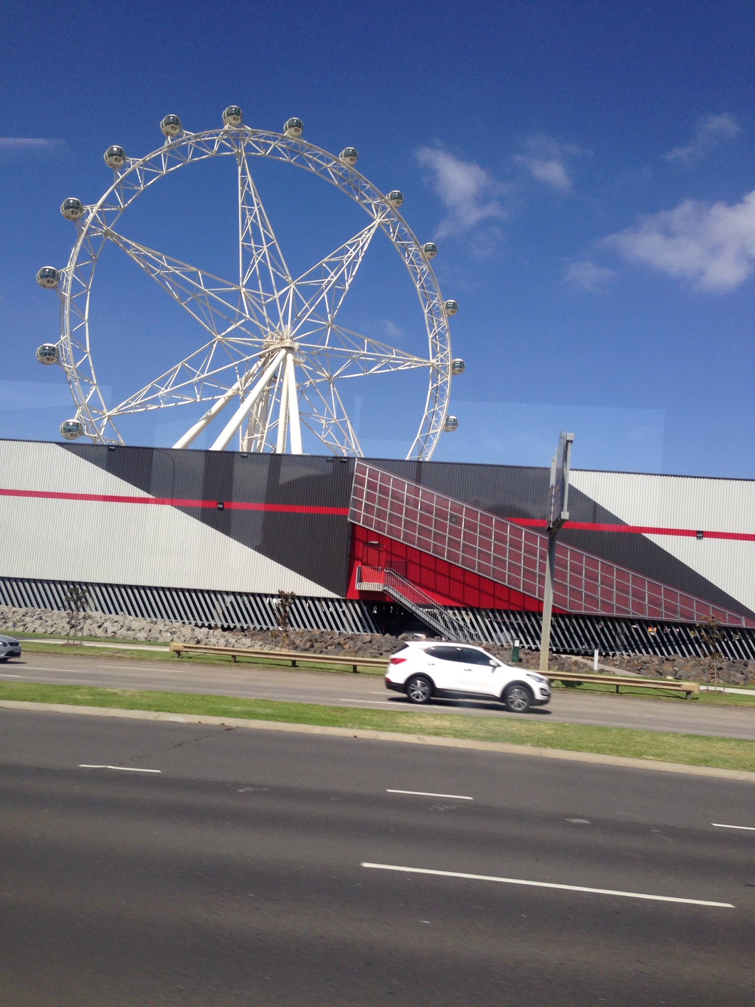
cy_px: 504
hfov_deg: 42.9
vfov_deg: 55.4
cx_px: 378
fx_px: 960
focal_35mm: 33
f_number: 2.4
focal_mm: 4.12
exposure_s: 1/266
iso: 50
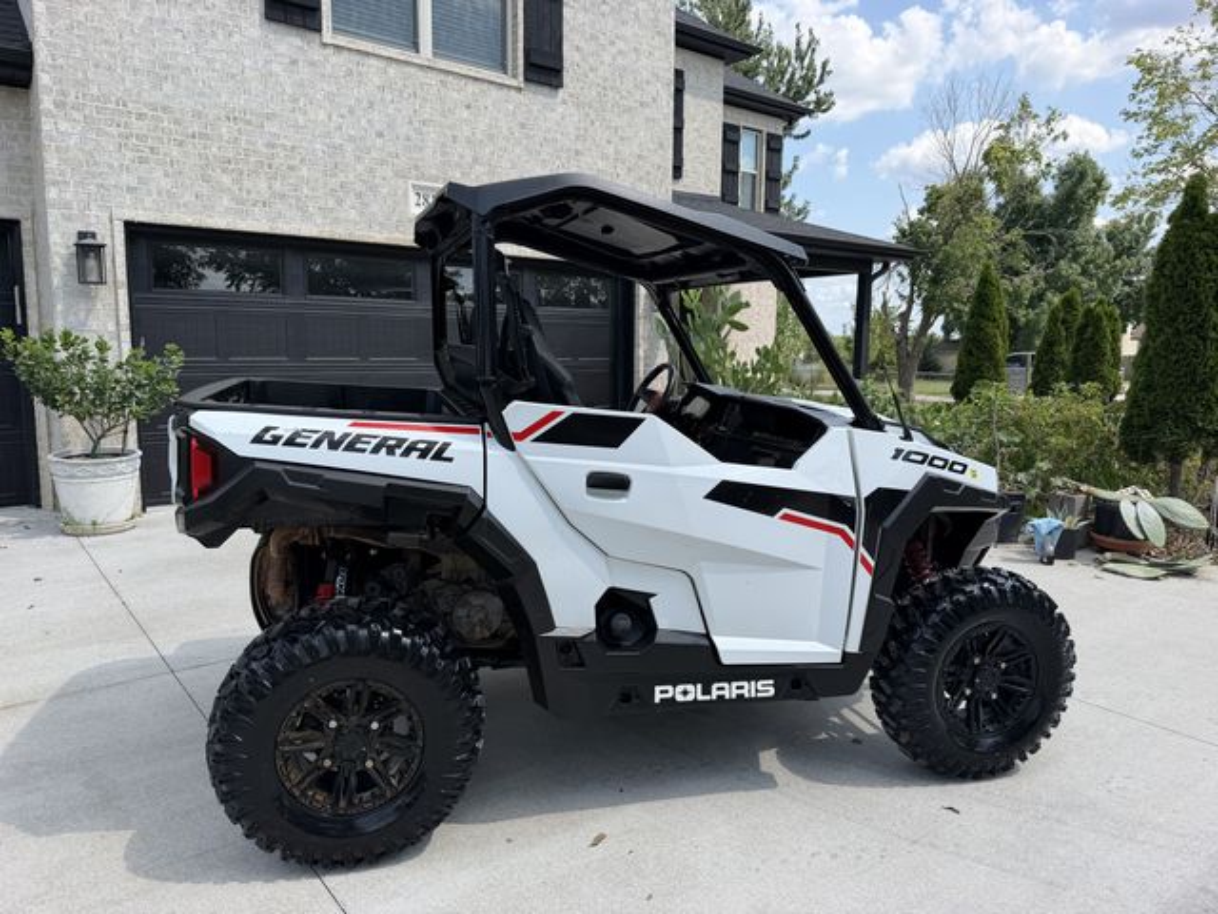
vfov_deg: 56.8
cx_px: 609
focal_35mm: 24
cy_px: 457
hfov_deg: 71.6
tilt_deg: -5.7
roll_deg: +1.5
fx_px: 844
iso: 80
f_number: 1.78
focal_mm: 6.76
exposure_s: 1/2703
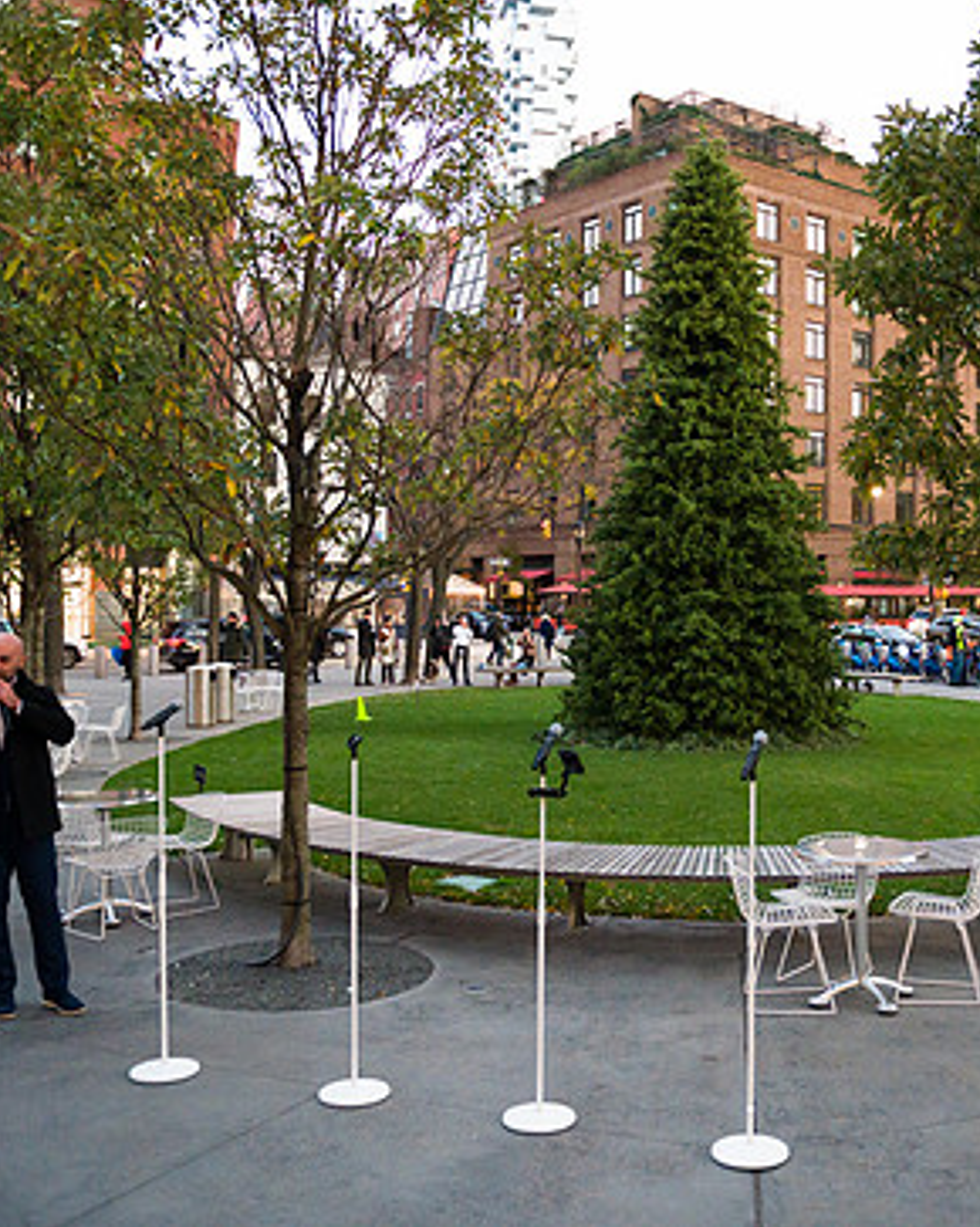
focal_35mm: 36
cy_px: 578
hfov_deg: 40.3
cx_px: 703
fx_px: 1306
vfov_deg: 50.3
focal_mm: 24
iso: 1600
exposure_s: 1/200
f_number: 4
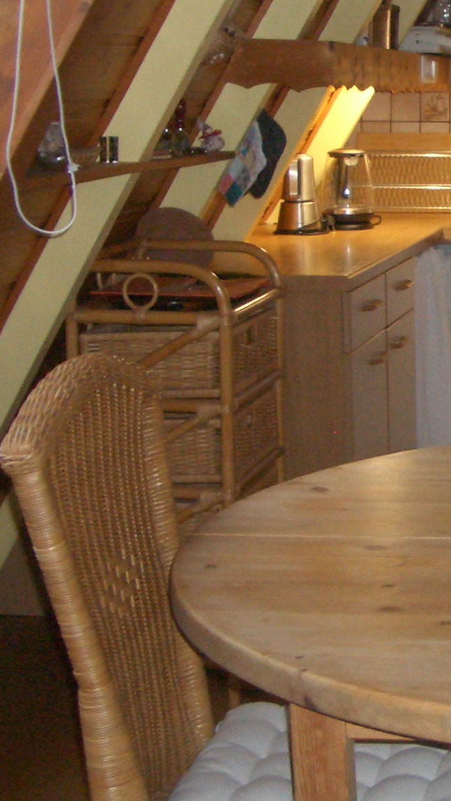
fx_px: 1594
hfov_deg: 15.2
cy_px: 366
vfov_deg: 28.2
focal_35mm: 75
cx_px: 631
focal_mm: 5.8
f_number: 2.6
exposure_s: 1/60
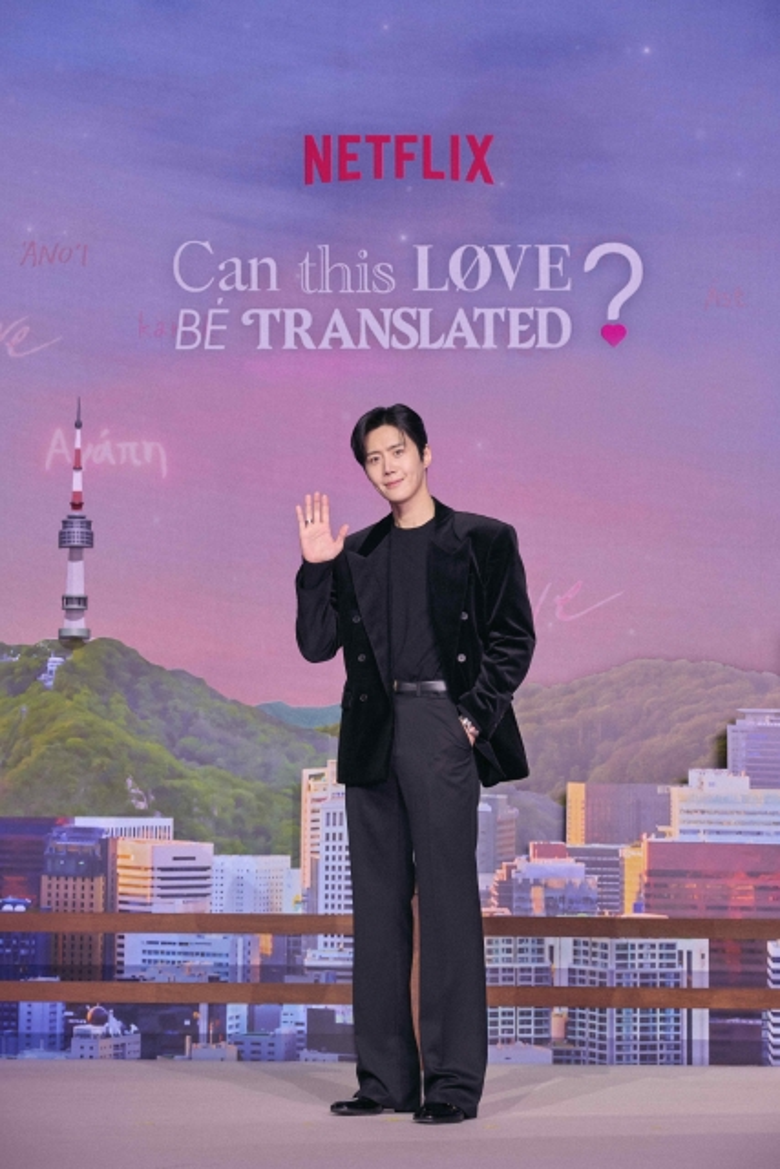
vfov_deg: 24.5
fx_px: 2696
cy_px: 584
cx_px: 390
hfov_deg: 16.5
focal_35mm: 83
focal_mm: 83
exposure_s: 1/100
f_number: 5.6
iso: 320
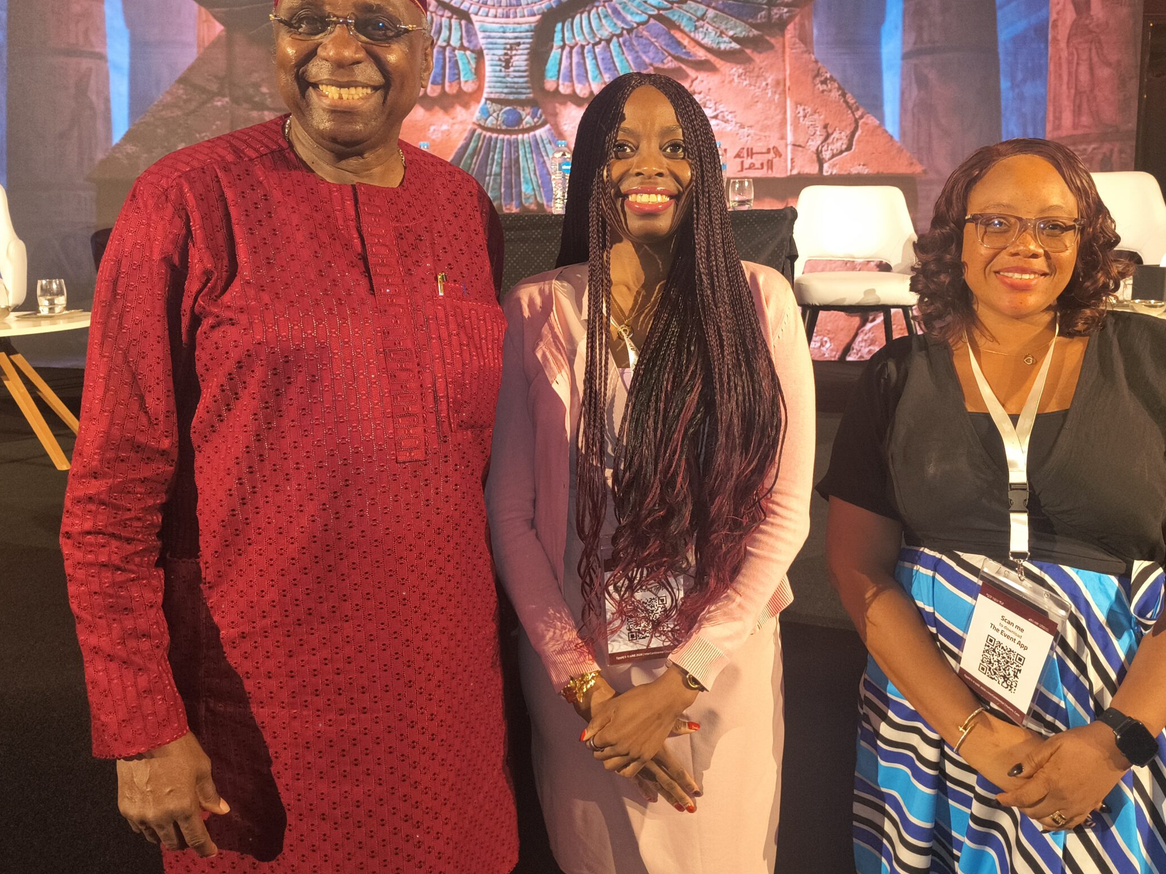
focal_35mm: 31
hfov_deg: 58.3
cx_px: 636
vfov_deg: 45.3
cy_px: 381
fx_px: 1044
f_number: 1.7
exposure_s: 1/100
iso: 1256
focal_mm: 4.68
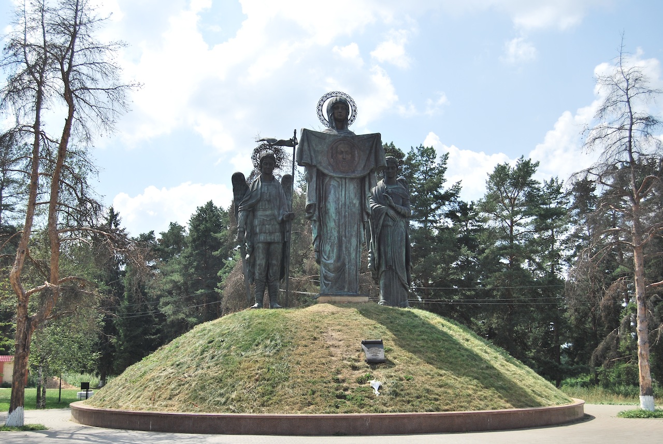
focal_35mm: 42
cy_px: 222
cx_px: 332
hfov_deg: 46.3
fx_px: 774
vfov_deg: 32.0
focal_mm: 28
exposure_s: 1/800
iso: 200
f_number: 5.6
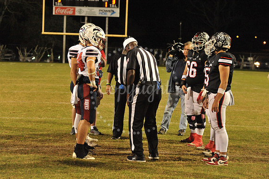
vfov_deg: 13.7
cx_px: 134
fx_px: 747
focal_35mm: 100
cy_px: 90
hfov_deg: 20.4
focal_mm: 100
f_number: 5
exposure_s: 1/200
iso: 6400
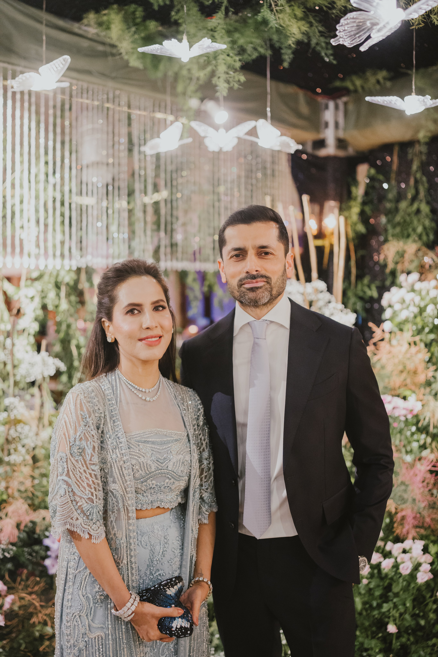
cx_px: 219
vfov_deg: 54.4
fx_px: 639
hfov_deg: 37.9
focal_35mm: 35
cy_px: 328
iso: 5000
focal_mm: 35
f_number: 1.8
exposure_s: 1/160
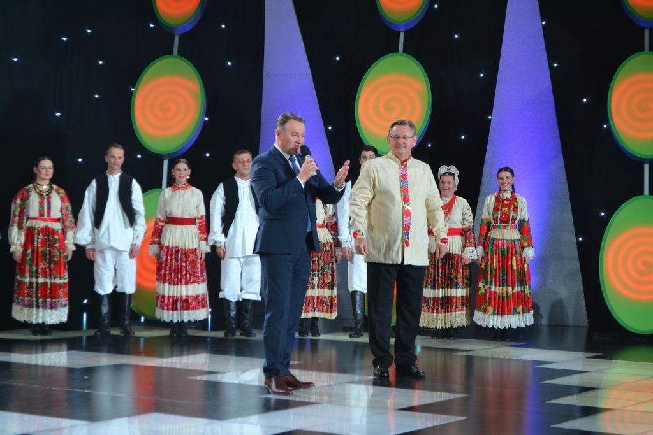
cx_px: 326
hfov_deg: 28.1
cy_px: 218
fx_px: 1306
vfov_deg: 18.9
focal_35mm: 72
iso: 1600
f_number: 5.6
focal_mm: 48
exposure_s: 1/60
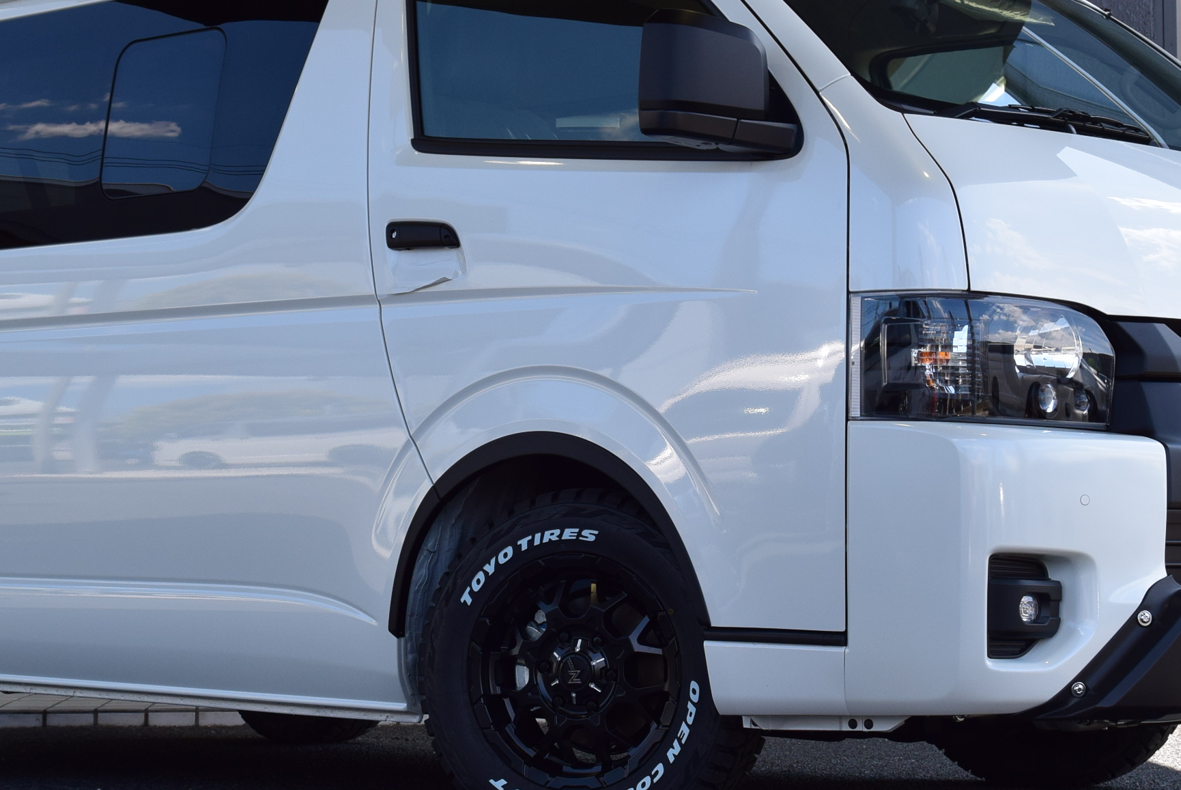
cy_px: 369
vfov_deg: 16.5
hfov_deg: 24.4
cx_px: 542
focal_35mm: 83
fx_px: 2725
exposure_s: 1/320
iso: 400
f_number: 10
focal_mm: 32
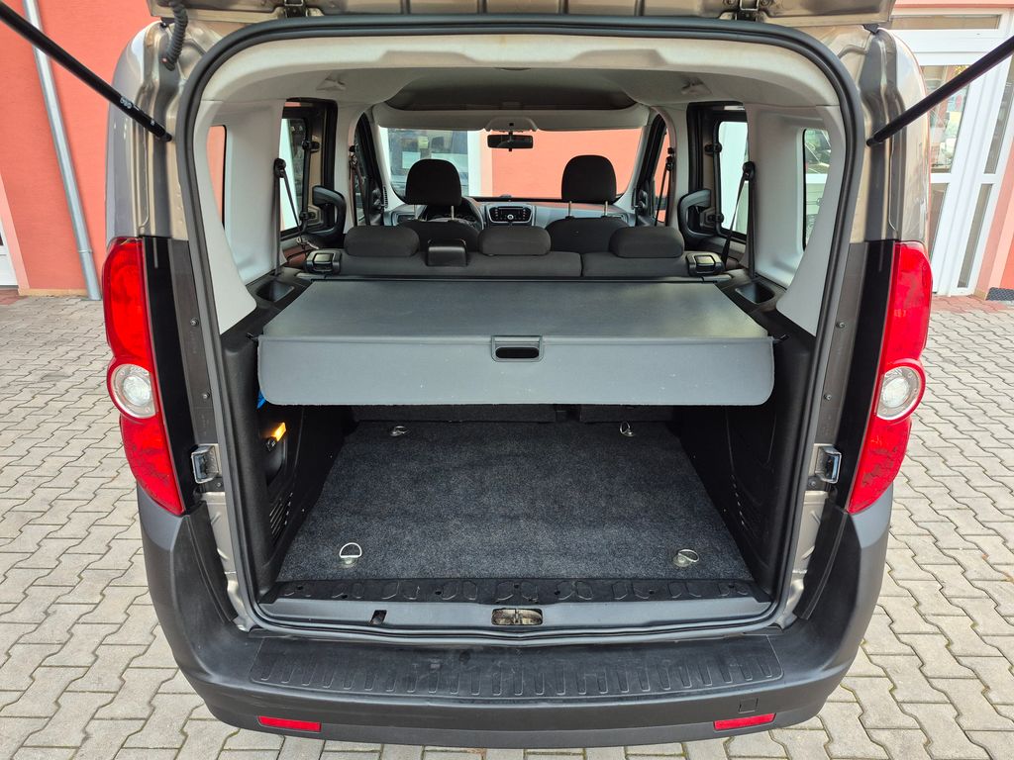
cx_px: 507
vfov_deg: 58.9
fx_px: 674
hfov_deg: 73.9
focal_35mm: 23
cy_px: 380
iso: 400
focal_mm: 5.4
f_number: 1.8
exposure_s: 1/100
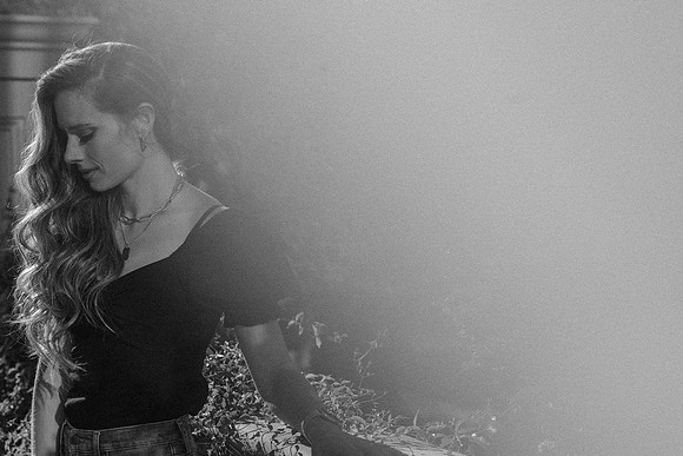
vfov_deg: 15.3
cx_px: 360
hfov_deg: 22.7
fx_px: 1702
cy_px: 215
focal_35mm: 90
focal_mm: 85
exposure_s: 1/8000
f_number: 5
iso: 400
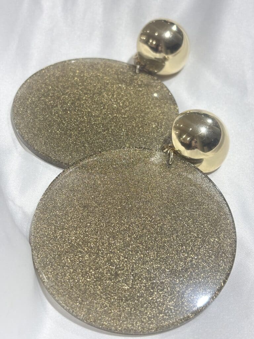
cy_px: 170
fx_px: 509
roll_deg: +6.2
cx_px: 127
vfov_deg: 36.8
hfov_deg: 28.0
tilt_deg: -39.5
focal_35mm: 52
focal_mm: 5.96
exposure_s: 1/131
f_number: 1.6
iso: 32
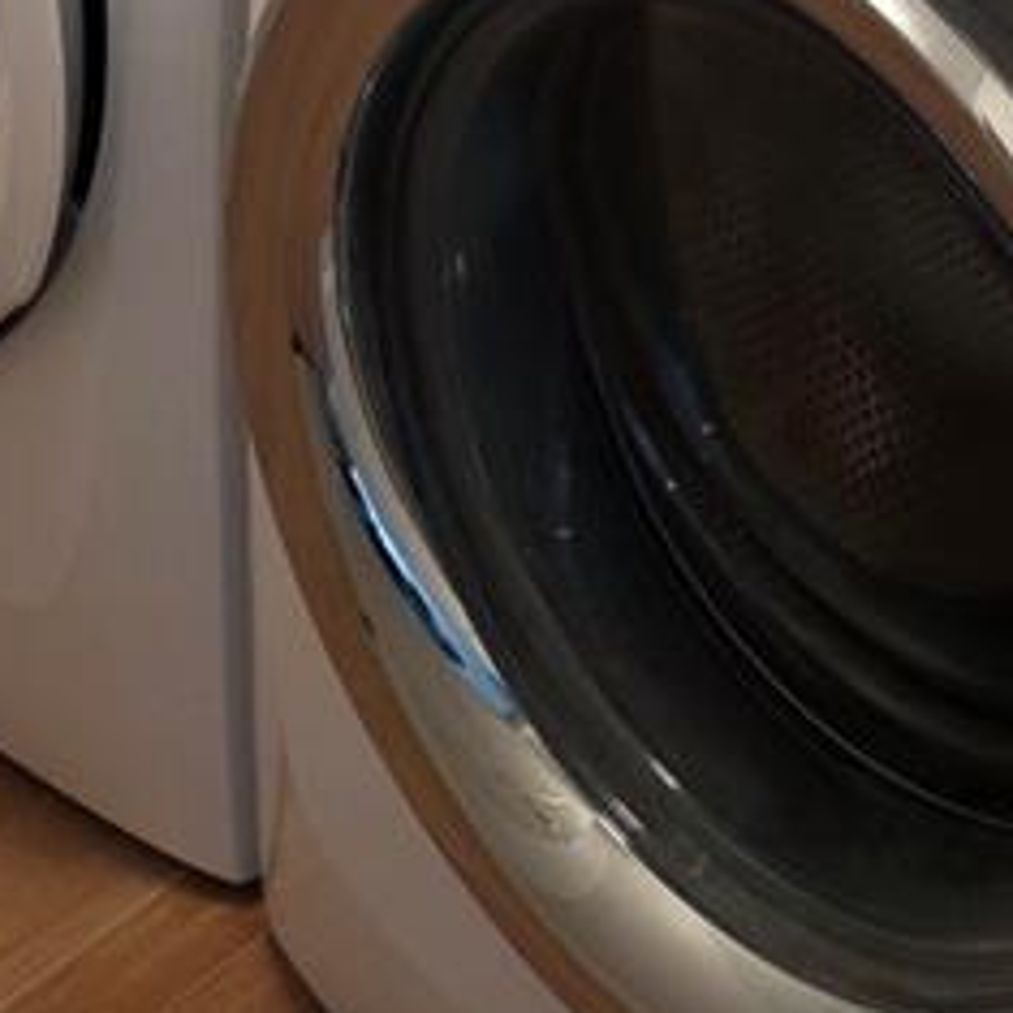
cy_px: -556
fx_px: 3443
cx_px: 297
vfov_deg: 15.3
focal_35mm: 104
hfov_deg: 16.7
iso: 320
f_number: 1.7
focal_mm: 6.25
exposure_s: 1/120
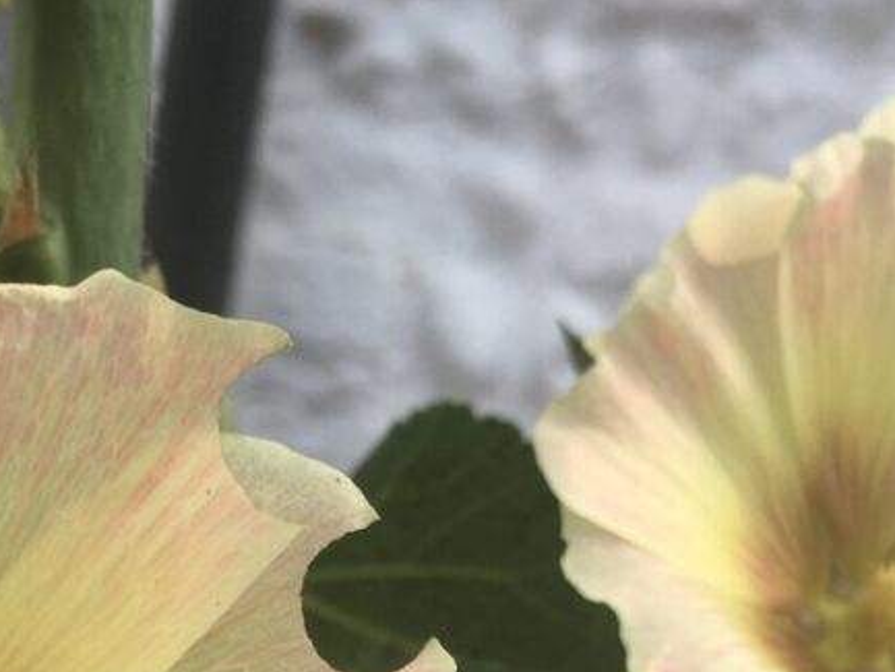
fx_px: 1940
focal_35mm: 75
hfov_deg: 25.8
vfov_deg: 18.8
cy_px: 765
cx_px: 287
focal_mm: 4.15
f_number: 2.2
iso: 25
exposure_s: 1/635
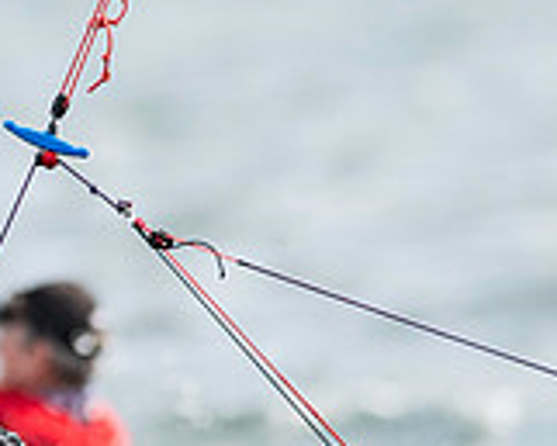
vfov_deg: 1.0
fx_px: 25122
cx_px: -315
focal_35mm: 1523
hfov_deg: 1.3
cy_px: 493
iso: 400
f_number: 5
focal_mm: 300
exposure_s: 1/4000
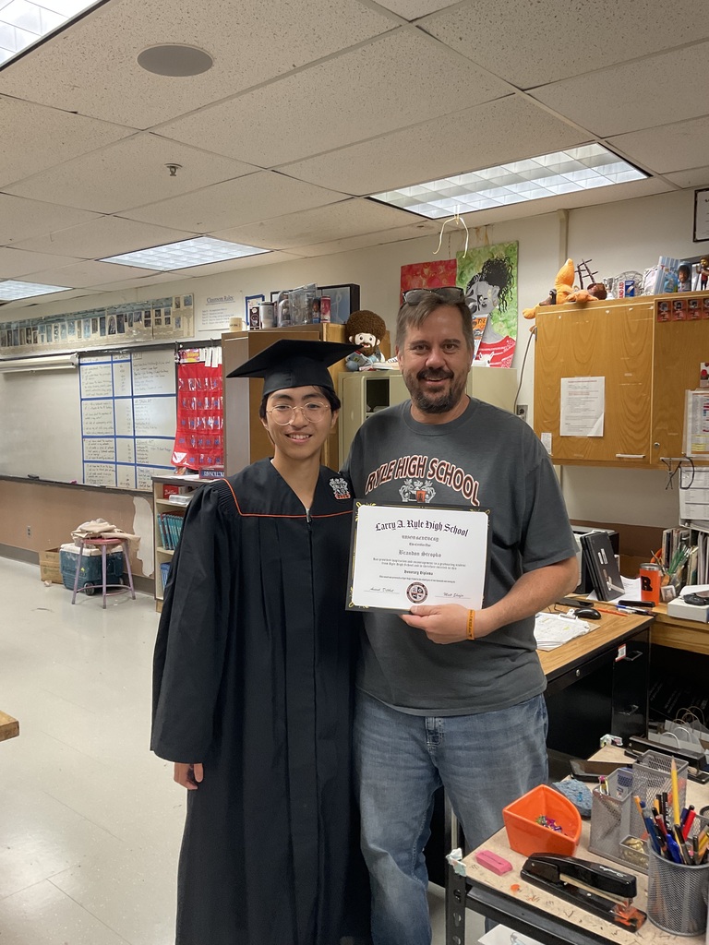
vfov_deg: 61.7
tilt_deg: -4.6
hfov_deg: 48.2
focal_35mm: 29
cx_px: 354
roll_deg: -1.9
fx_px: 792
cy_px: 472
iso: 80
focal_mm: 3
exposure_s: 1/60
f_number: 1.8
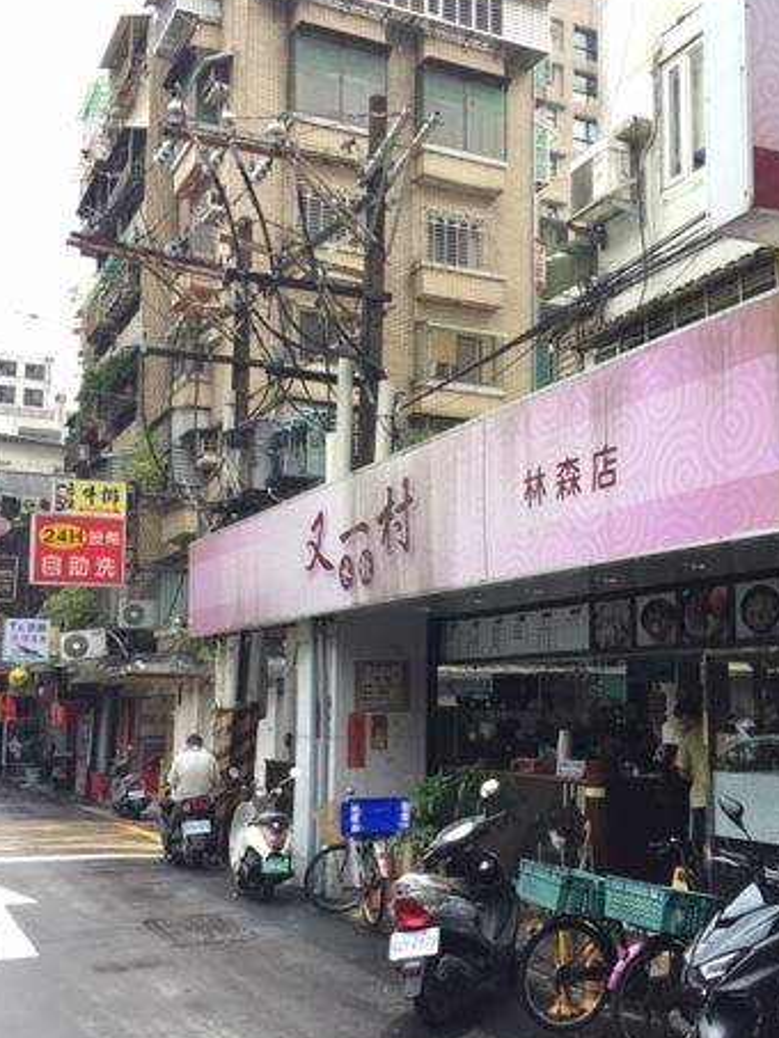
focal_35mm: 41
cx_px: 499
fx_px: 1230
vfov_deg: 45.7
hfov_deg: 34.9
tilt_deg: +7.9
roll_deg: -0.1
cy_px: 552
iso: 32
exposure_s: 1/455
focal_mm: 4.15
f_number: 2.2
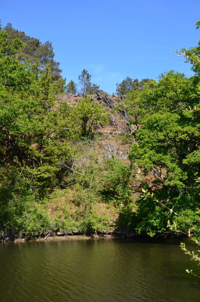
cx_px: 100
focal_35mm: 45
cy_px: 151
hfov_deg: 29.7
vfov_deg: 43.7
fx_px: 377
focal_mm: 30
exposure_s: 1/125
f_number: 11
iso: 200
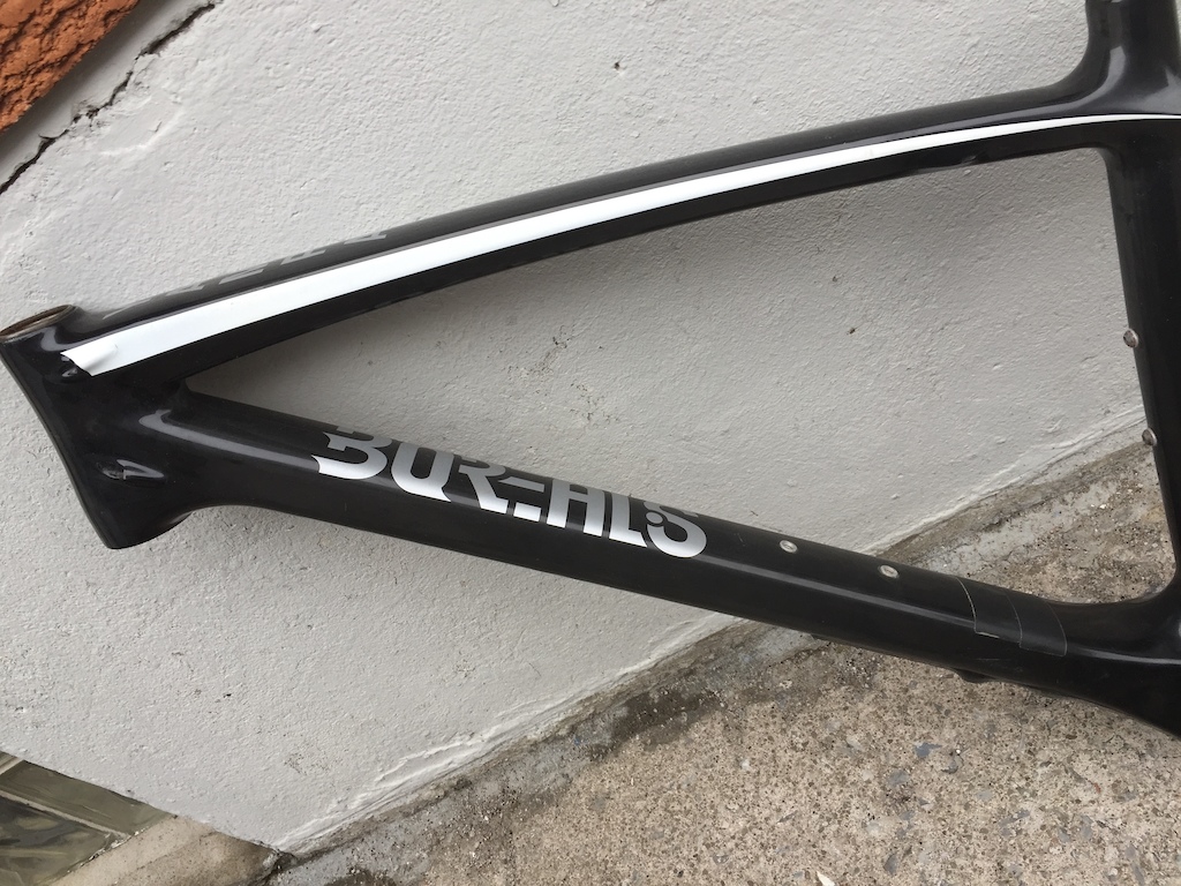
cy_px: 443
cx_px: 590
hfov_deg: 61.7
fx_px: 989
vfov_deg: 48.2
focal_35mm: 29
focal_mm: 4.15
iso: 40
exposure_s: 1/120
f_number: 2.2
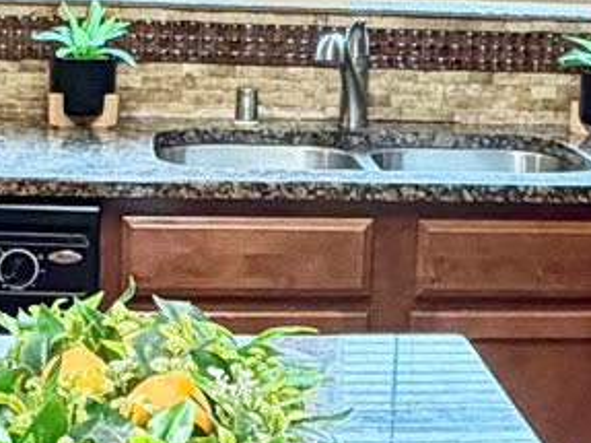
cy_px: 41
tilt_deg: -6.1
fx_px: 1707
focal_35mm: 100
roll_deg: -3.2
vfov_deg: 14.6
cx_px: 449
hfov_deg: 19.5
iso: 320
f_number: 2.2
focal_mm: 2.22
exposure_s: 1/60
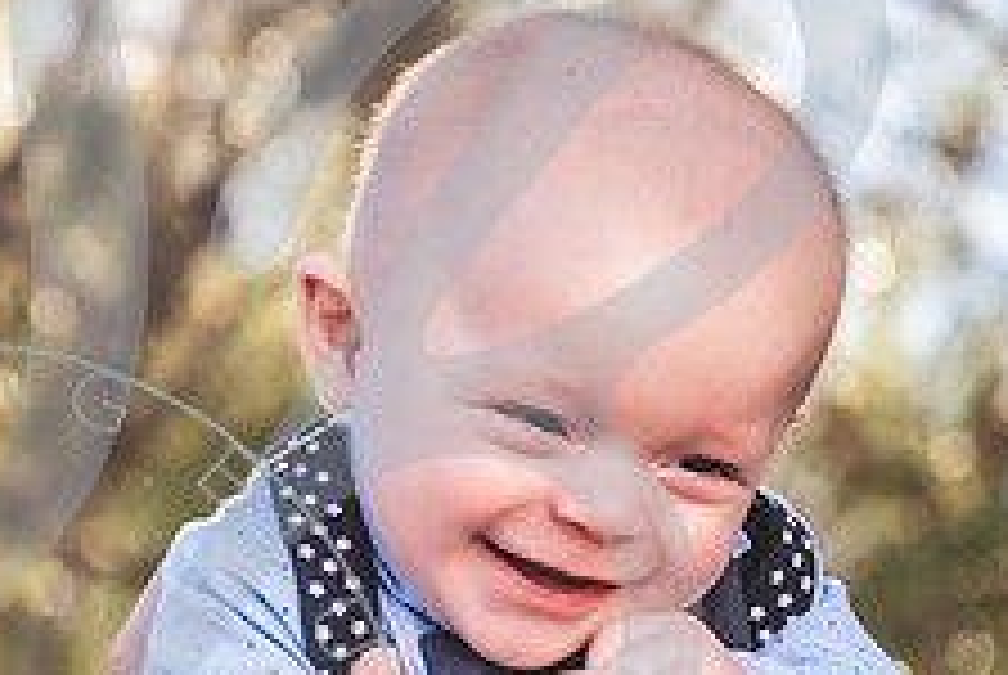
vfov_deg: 7.6
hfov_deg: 11.3
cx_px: 176
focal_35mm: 181
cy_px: 425
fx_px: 5075
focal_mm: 70
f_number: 4
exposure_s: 1/250
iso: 100
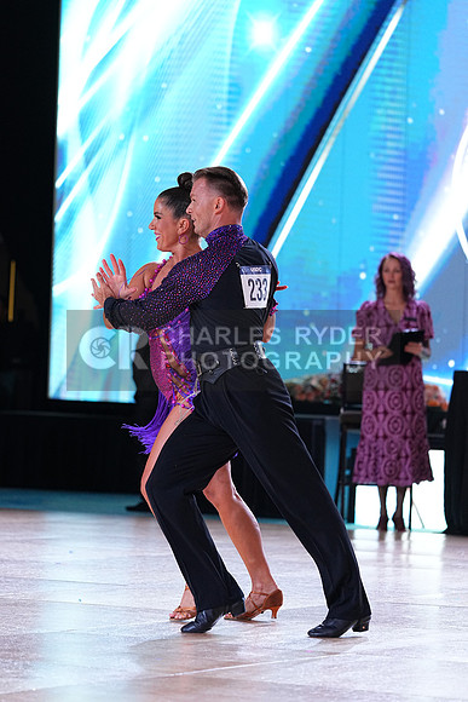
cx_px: 234
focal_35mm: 164
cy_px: 351
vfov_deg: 12.5
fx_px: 3196
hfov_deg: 8.4
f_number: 4
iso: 2000
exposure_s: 1/400
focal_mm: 164
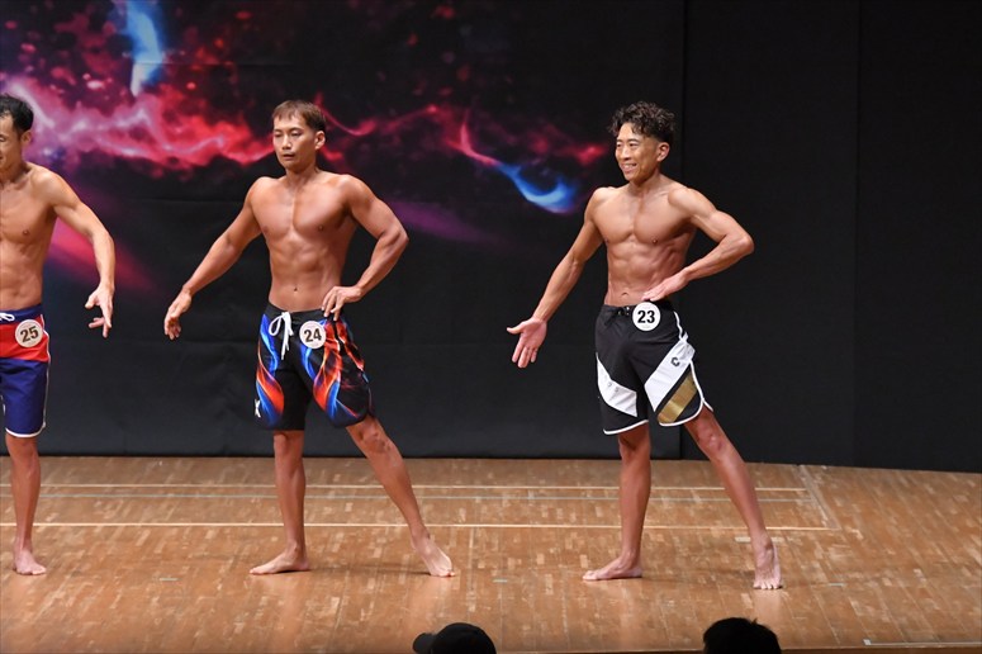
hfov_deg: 9.2
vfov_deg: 6.1
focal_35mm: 225
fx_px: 6135
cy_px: 327
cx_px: 491
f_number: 5.6
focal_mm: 150
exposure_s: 1/400
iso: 8000
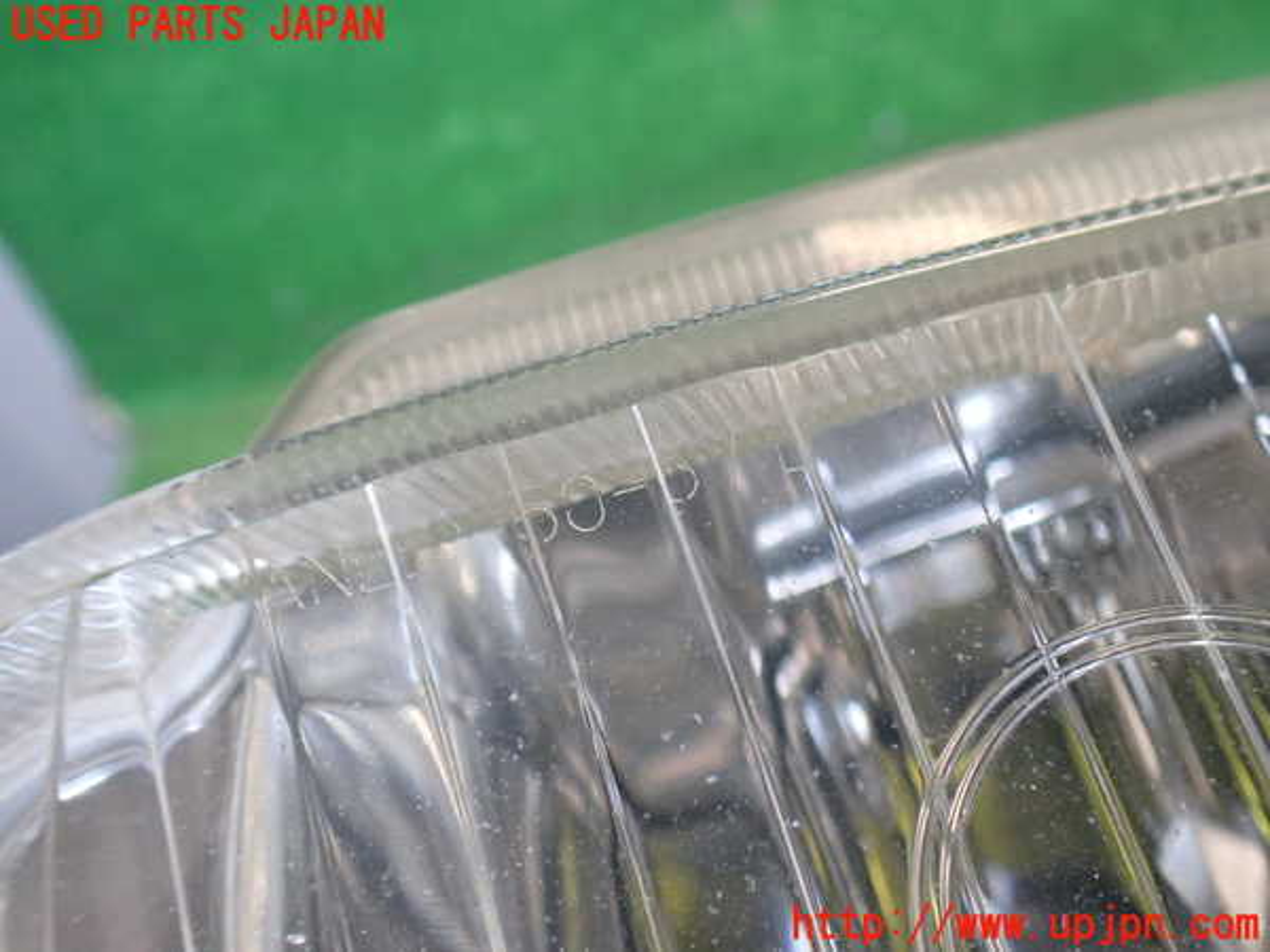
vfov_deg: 46.8
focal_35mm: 30
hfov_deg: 60.0
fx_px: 1101
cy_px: 476
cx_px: 635
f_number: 2.3
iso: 400
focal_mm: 5.4
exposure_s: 1/125
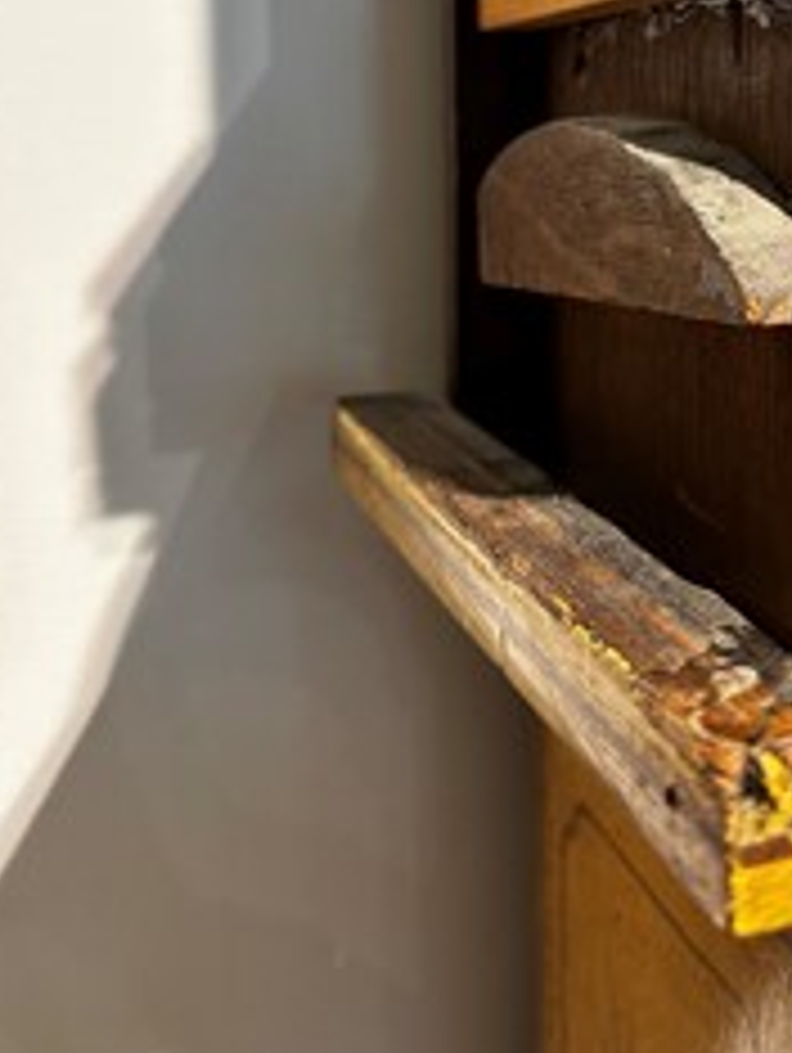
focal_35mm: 41
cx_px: 644
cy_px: 176
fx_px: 1248
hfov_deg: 34.1
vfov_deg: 43.1
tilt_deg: +0.2
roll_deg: -0.1
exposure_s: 1/50
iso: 160
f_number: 1.78
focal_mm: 6.86
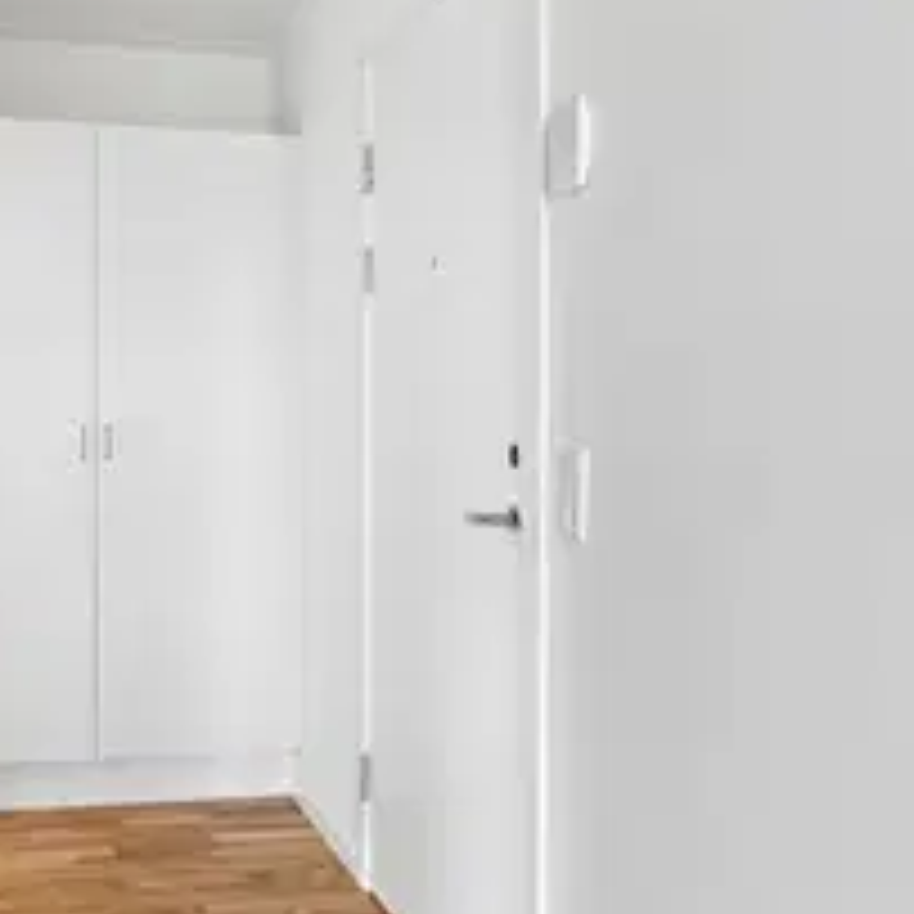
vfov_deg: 44.9
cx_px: 275
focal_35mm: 37
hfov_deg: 44.0
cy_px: 509
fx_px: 1105
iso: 200
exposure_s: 1/15
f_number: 8
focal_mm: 14
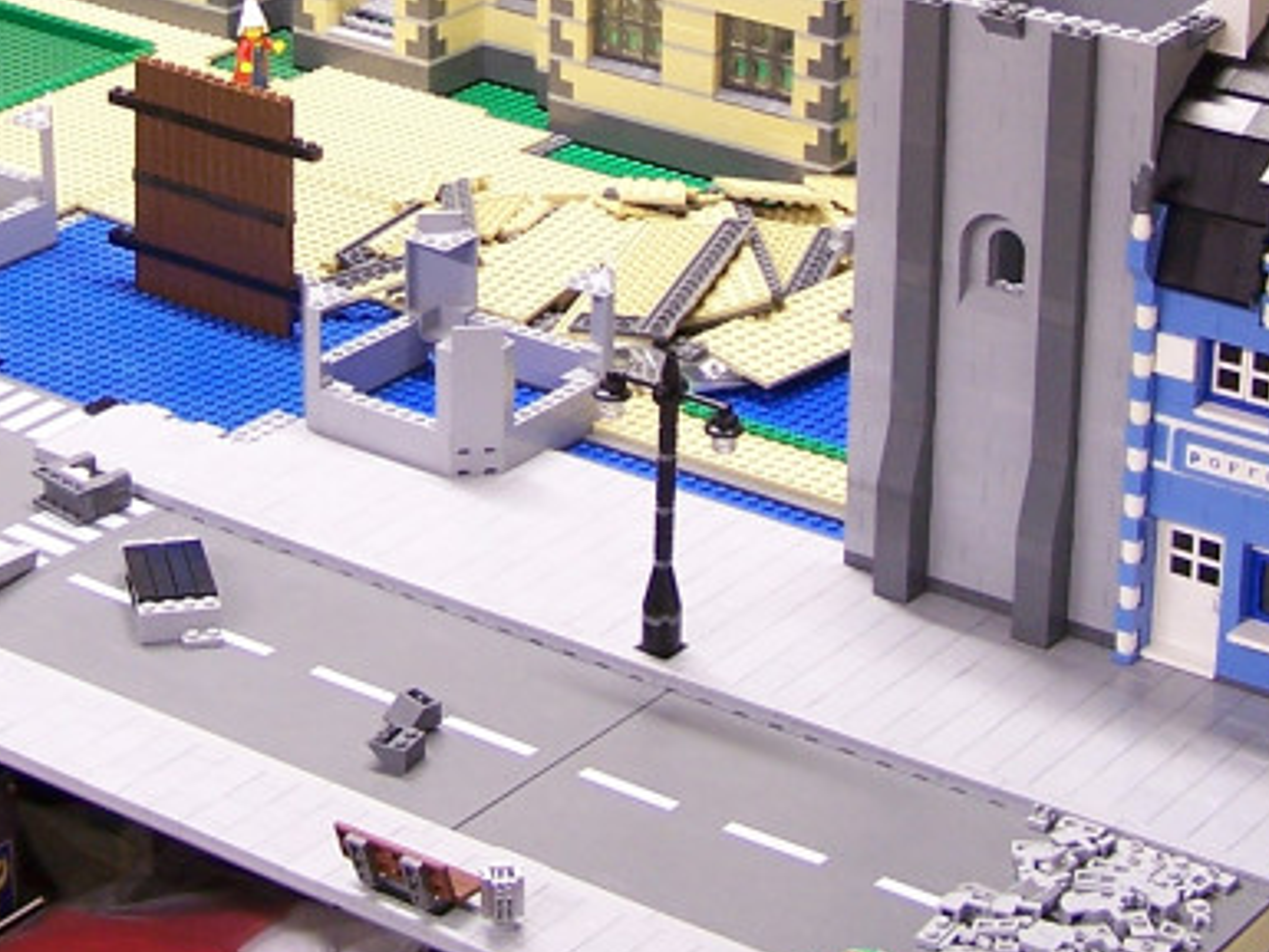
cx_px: 448
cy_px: -3
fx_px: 3704
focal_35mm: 101
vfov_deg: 14.4
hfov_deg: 19.4
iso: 80
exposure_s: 1/4
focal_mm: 6.3
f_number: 2.8
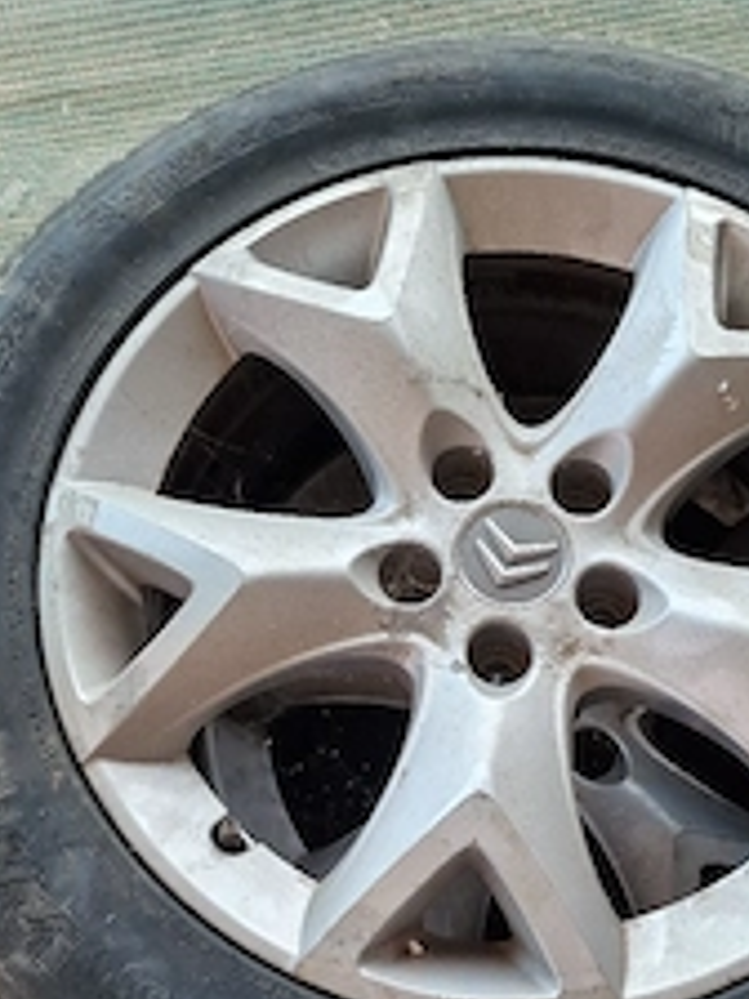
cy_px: 678
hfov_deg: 35.0
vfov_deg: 45.0
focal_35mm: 41
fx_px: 1183
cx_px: 459
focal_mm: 6.4
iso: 100
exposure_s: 1/182
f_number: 1.8
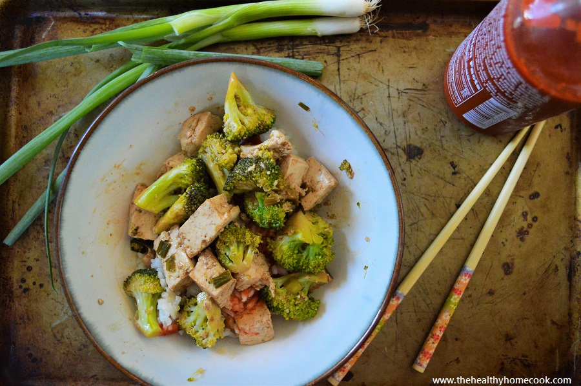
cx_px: 290
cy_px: 193
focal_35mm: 36
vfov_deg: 36.8
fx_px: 580
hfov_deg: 53.2
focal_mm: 24
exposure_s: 1/250
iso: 3200
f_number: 4
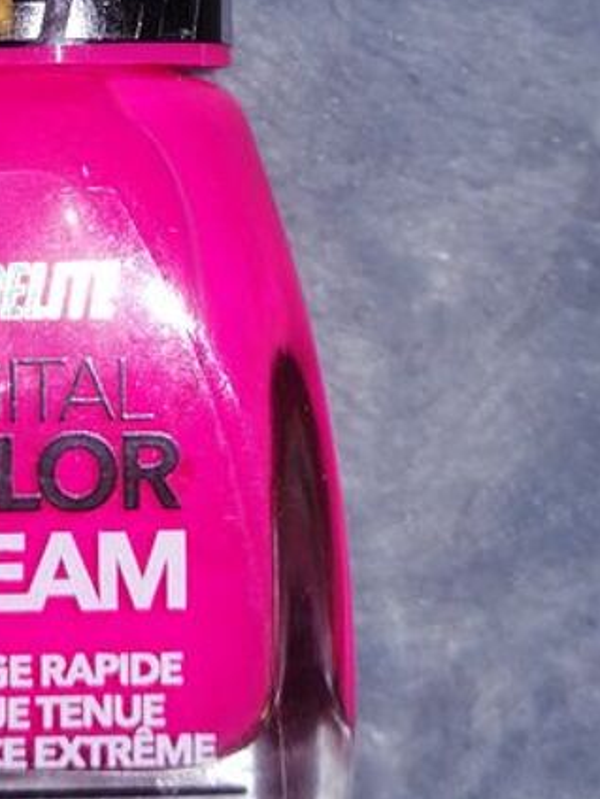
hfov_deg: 17.2
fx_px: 1961
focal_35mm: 85
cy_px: -50
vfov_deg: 21.9
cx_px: 98
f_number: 1.8
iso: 50
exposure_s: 1/215
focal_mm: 3.95
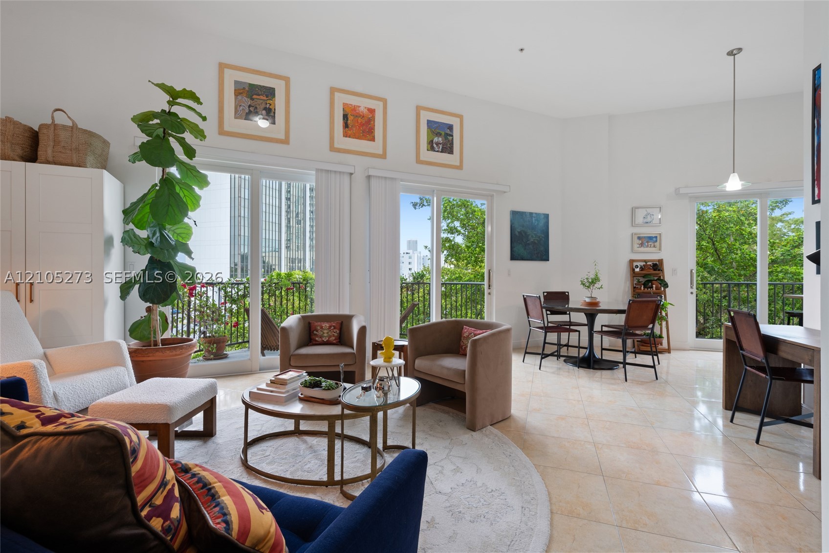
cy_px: 276
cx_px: 414
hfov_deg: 96.7
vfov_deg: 73.7
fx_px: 368
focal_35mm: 16
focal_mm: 16
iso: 250
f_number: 9
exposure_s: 1/3
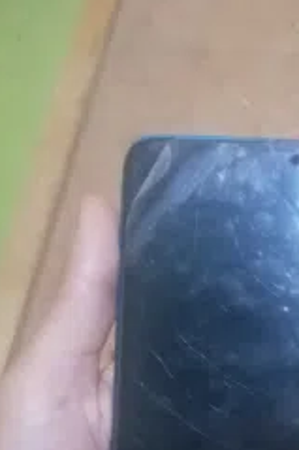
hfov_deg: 27.8
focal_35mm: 47
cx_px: 258
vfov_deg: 40.9
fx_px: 586
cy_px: 328
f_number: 1.8
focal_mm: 5.4
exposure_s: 1/25
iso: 1600
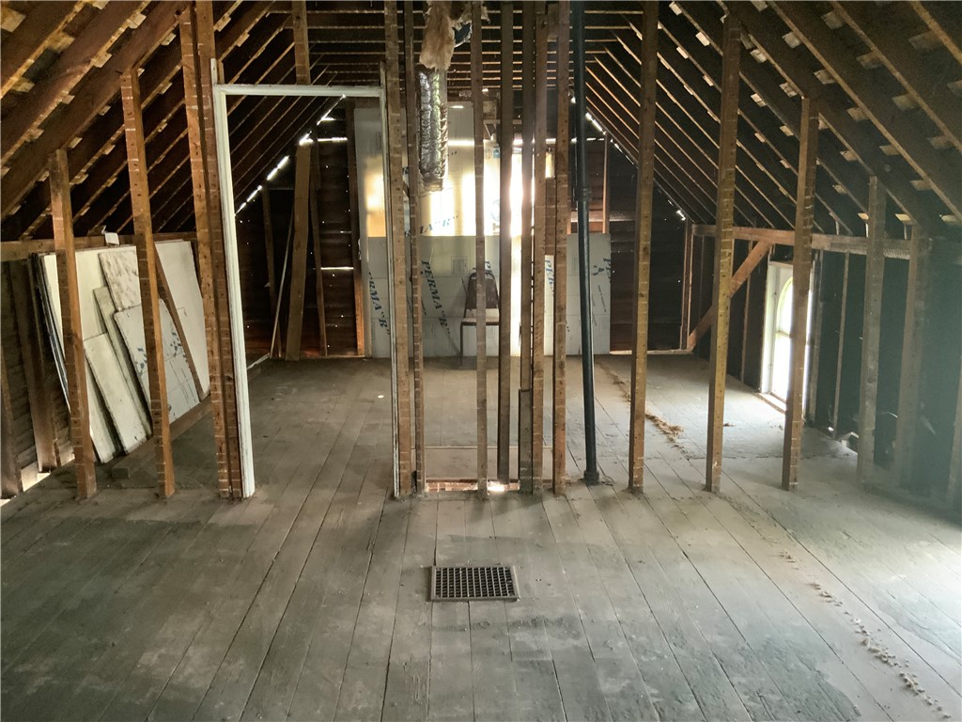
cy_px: 361
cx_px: 481
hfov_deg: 61.7
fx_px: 806
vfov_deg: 48.2
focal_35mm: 29
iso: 250
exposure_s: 1/30
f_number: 1.8
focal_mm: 3
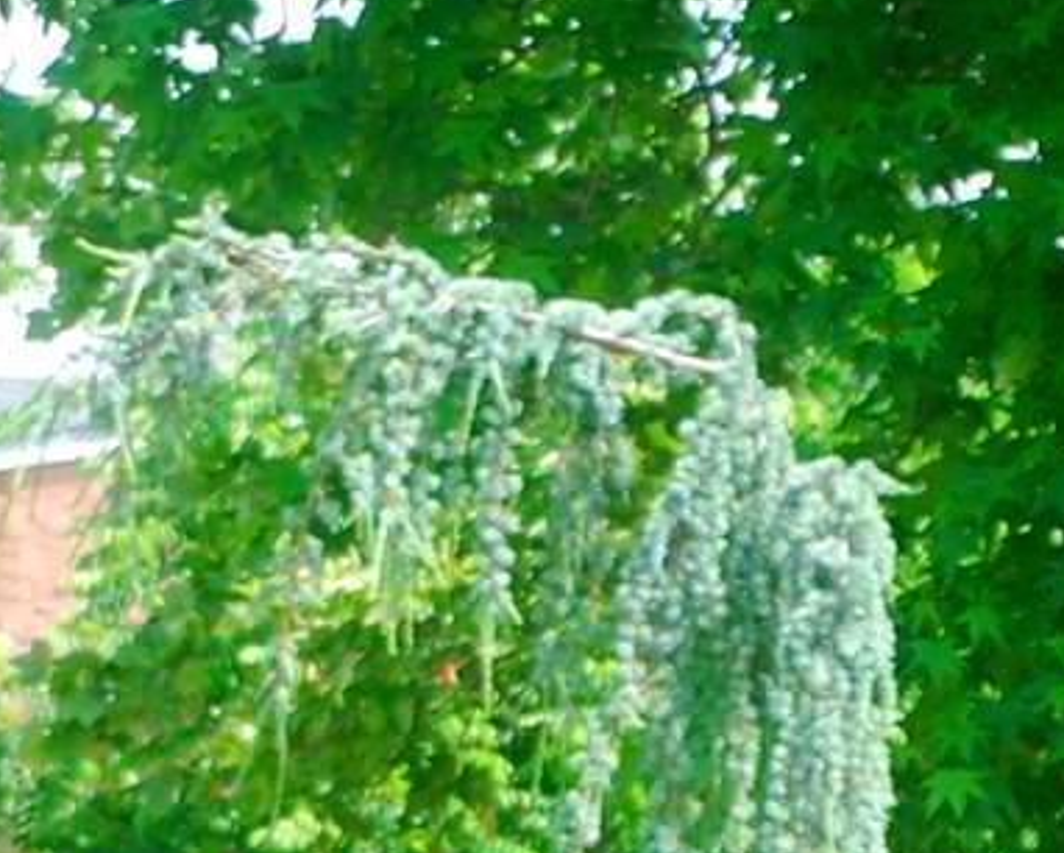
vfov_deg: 3.7
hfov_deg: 4.7
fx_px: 13091
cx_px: 699
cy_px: 1107
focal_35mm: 416
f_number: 6.3
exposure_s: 1/125
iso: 100
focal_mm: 55
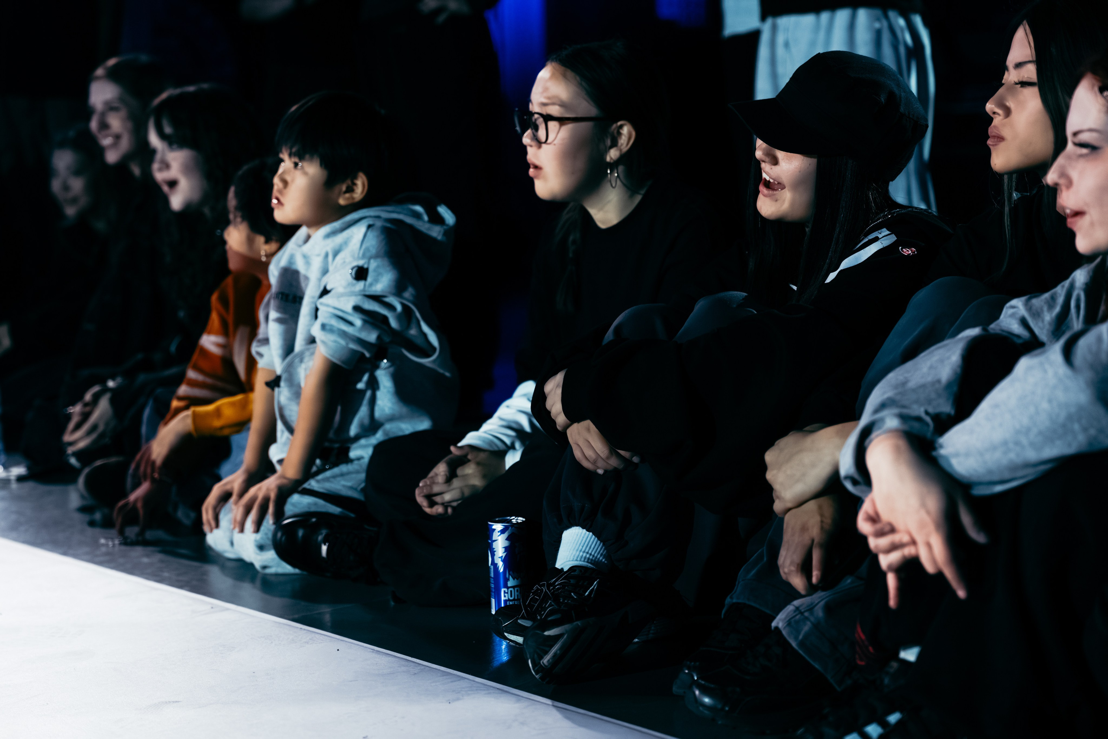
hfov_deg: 28.8
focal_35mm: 70
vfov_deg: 19.5
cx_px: 554
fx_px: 2154
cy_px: 370
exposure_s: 1/800
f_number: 2.8
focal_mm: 70
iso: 3200
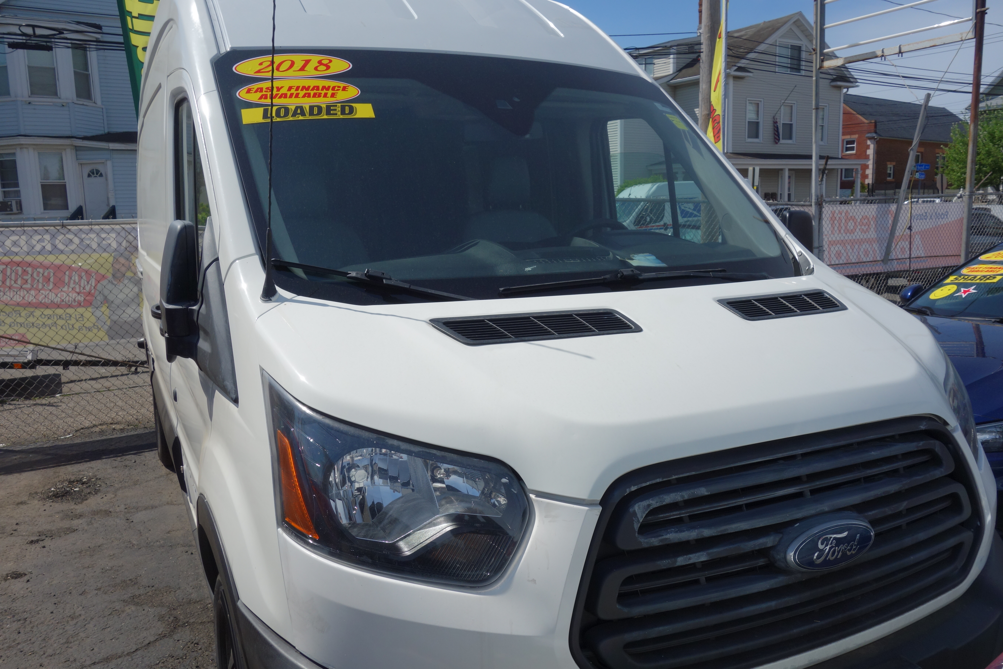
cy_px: 334
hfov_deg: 65.5
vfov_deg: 46.4
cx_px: 502
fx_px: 780
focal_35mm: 28
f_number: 6.3
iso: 125
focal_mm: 10.4
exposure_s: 1/800
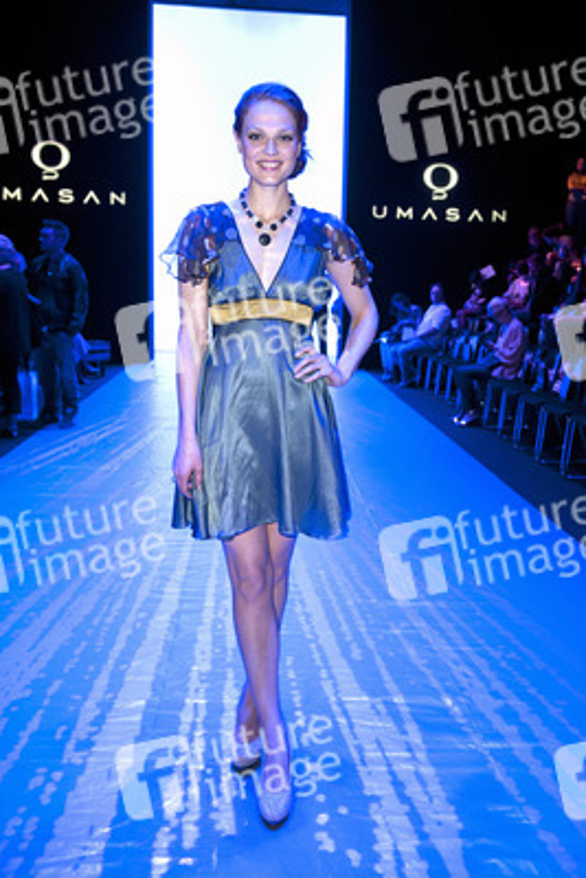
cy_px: 439
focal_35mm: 31
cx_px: 293
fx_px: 756
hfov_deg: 42.4
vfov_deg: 60.3
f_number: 3.5
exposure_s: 1/40
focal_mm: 31
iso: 1600
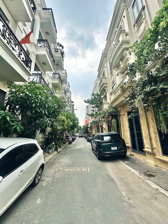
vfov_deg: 102.1
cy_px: 112
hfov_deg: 85.7
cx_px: 84
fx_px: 91
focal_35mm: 14
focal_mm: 2.22
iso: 50
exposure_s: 1/1221
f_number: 2.2
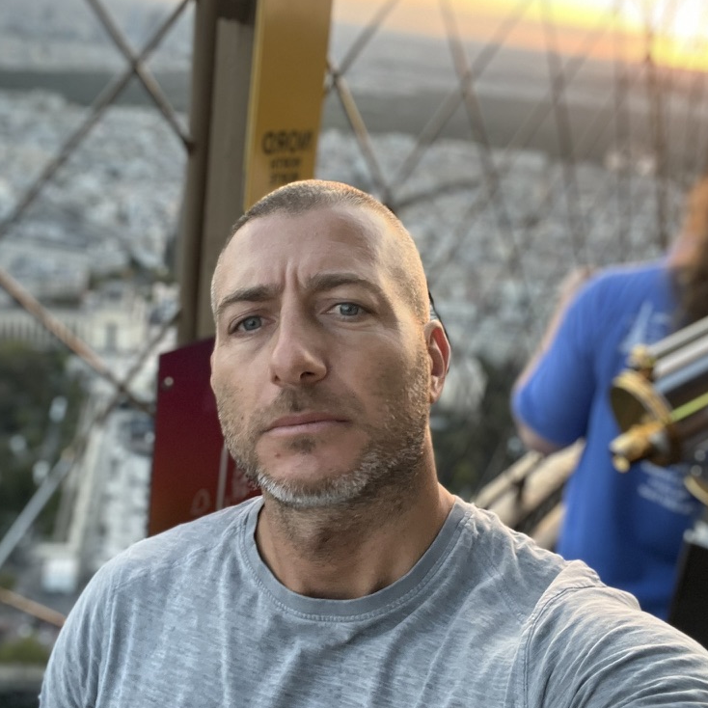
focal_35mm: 37
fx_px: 856
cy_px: 319
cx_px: 347
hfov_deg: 44.9
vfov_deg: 44.9
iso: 160
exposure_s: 1/60
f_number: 2.2
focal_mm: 2.71
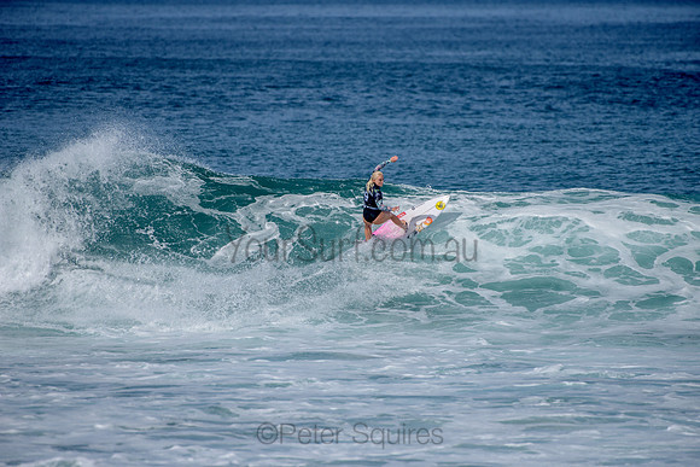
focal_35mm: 500
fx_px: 9724
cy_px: 234
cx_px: 350
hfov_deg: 4.1
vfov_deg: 2.8
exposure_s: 1/2500
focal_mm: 500
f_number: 6.3
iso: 250
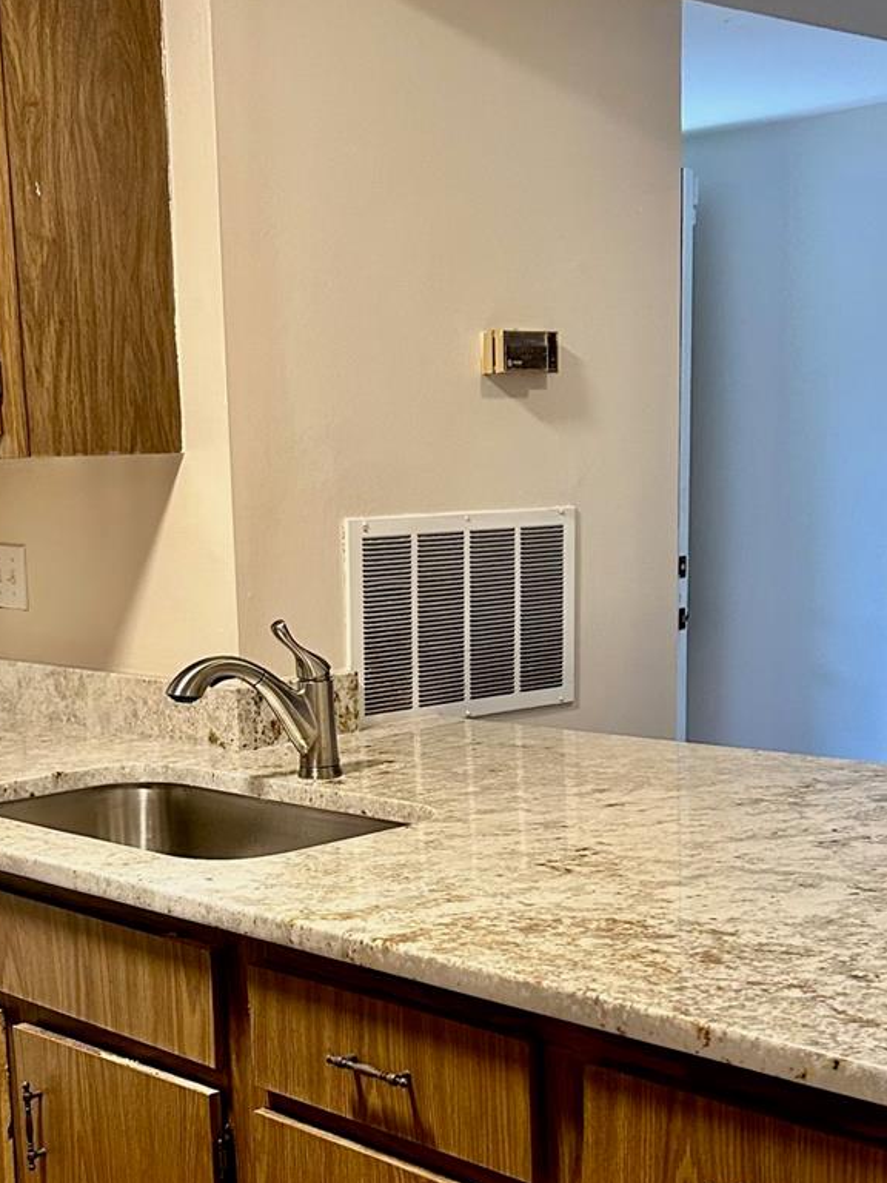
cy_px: 846
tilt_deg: -13.1
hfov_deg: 28.0
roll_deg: +1.6
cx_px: 346
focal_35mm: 52
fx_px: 1777
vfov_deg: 36.2
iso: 200
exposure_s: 1/60
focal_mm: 5.7
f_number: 1.5
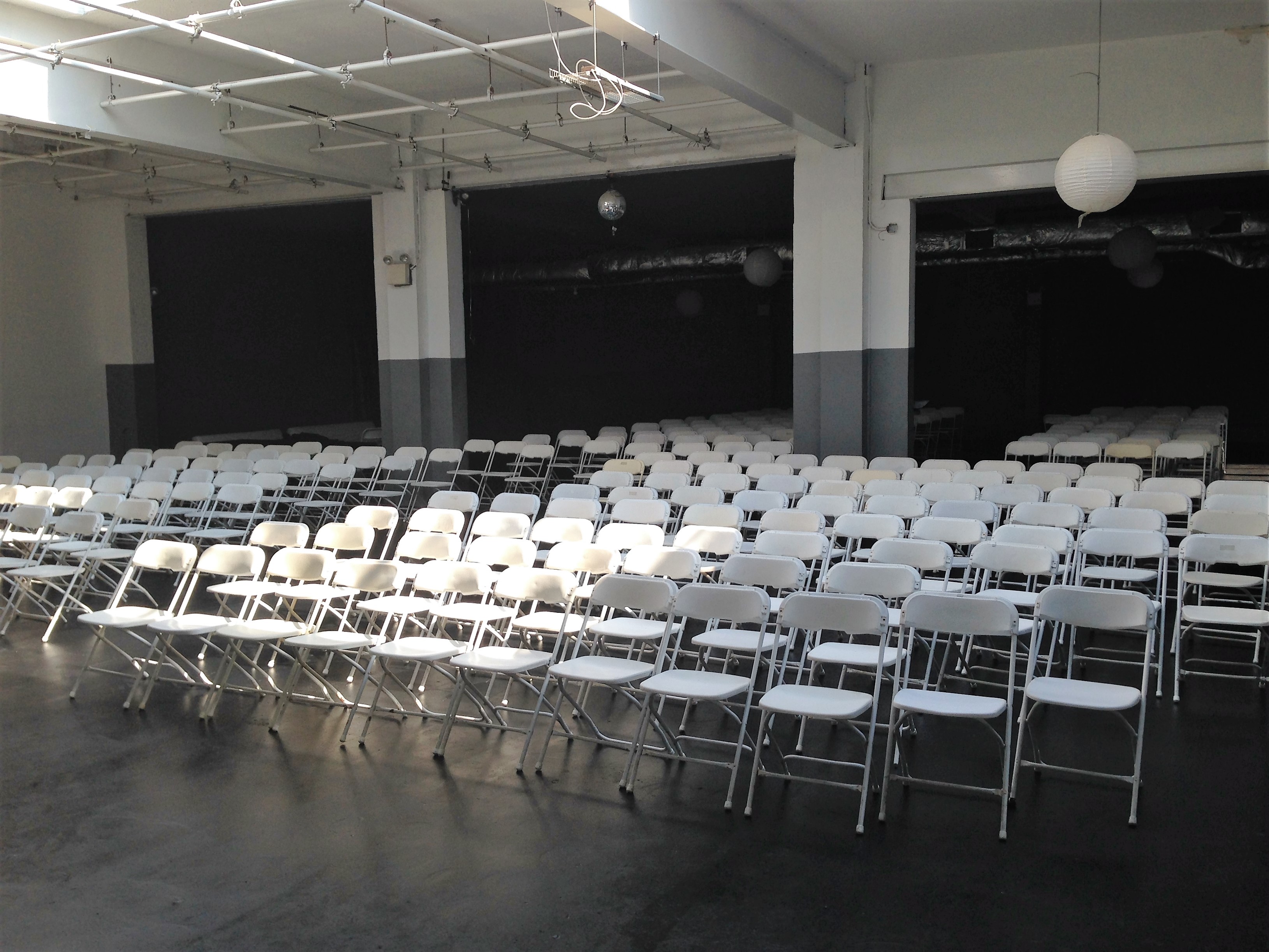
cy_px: 476
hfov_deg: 55.3
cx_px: 634
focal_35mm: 33
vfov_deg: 43.0
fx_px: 1210
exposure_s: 1/335
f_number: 2.4
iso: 50
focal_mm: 4.12
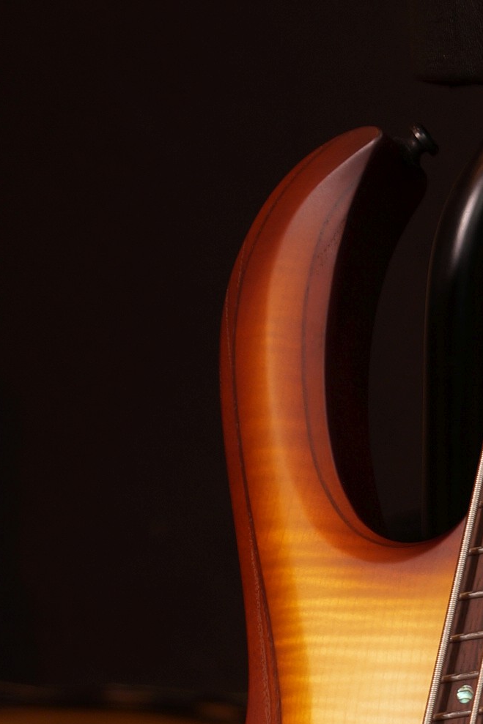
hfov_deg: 5.5
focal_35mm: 249
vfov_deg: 8.2
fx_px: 5012
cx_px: 507
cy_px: 767
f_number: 5.6
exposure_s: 1/13
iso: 100
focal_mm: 60
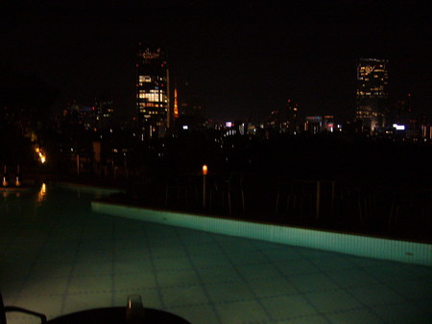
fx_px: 437
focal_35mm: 35
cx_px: 216
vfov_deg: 40.7
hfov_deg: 52.6
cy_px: 162
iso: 200
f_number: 2.8
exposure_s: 1/8
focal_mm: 5.8
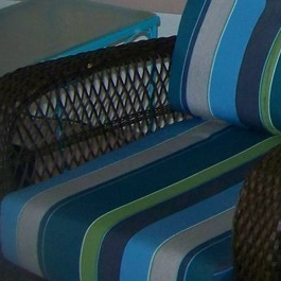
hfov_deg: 13.2
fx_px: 1130
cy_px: -94
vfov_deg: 13.6
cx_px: 452
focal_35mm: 123
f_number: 2.8
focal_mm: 5.85
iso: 200
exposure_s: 1/30
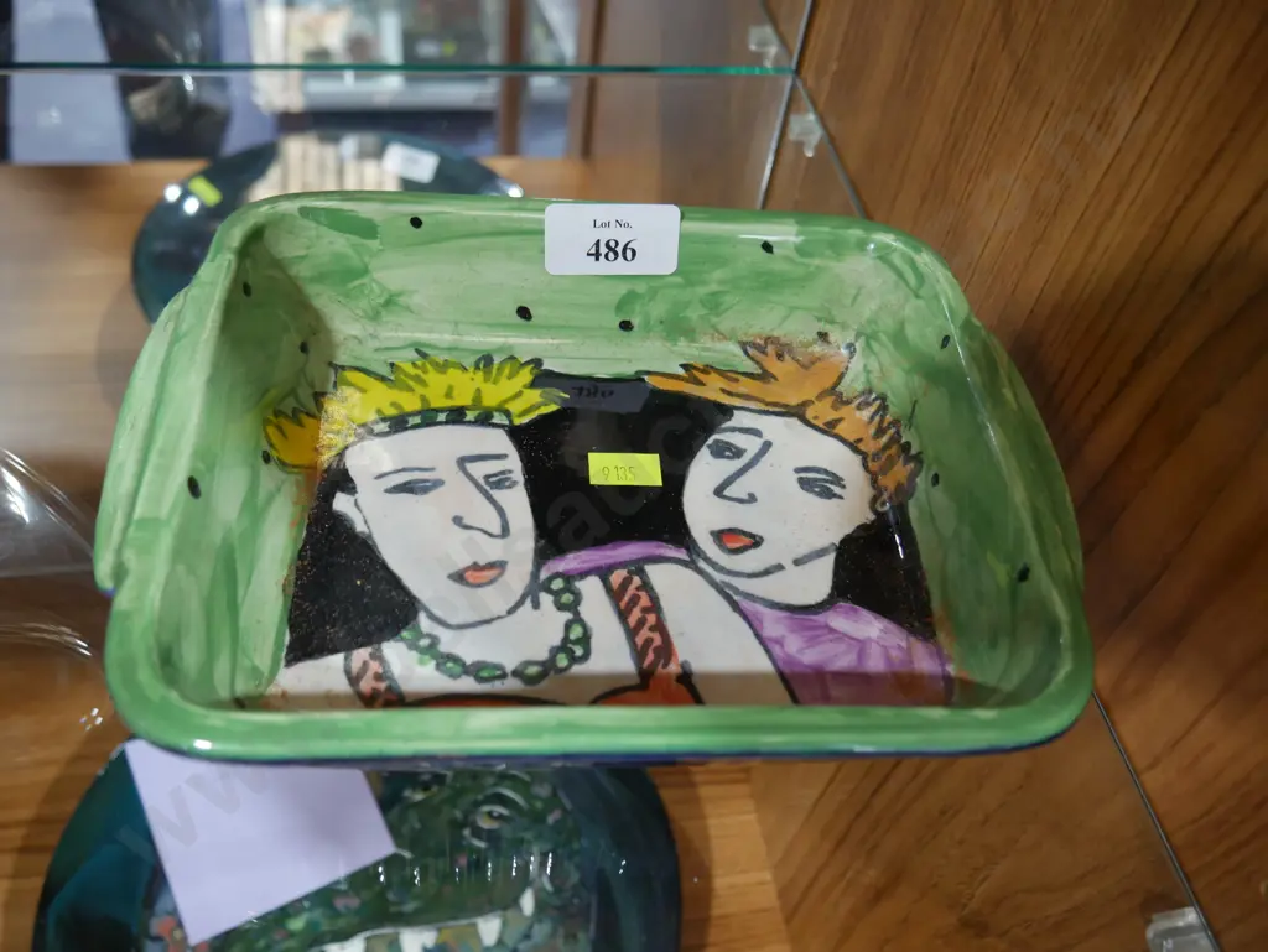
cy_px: 476
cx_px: 634
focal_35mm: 30
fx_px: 1099
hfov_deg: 59.9
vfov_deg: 46.8
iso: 640
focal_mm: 15
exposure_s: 1/60
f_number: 3.6
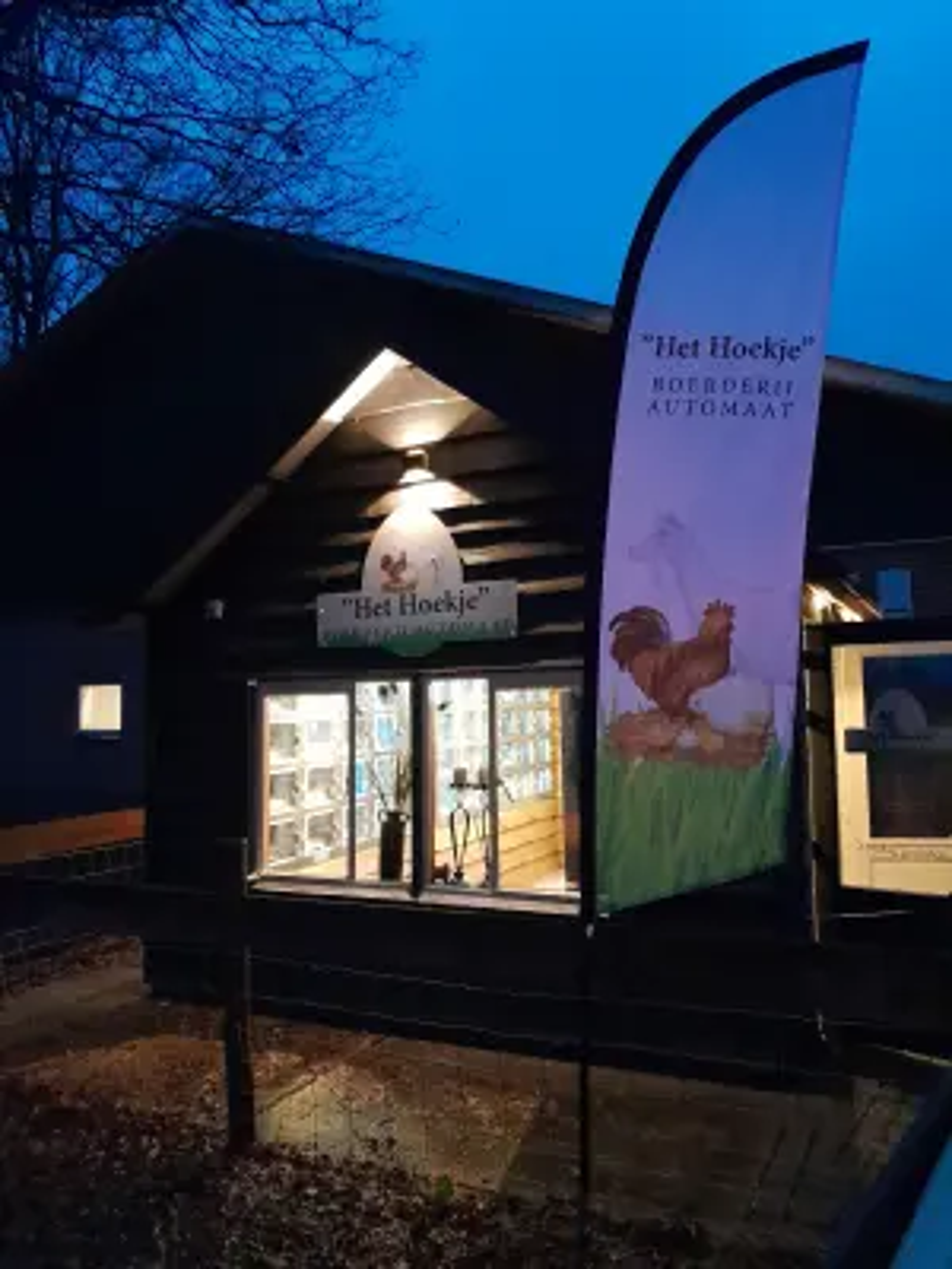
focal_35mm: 27
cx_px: 476
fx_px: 990
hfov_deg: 51.4
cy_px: 634
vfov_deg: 65.3
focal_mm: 4
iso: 1000
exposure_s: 1/10
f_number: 1.8
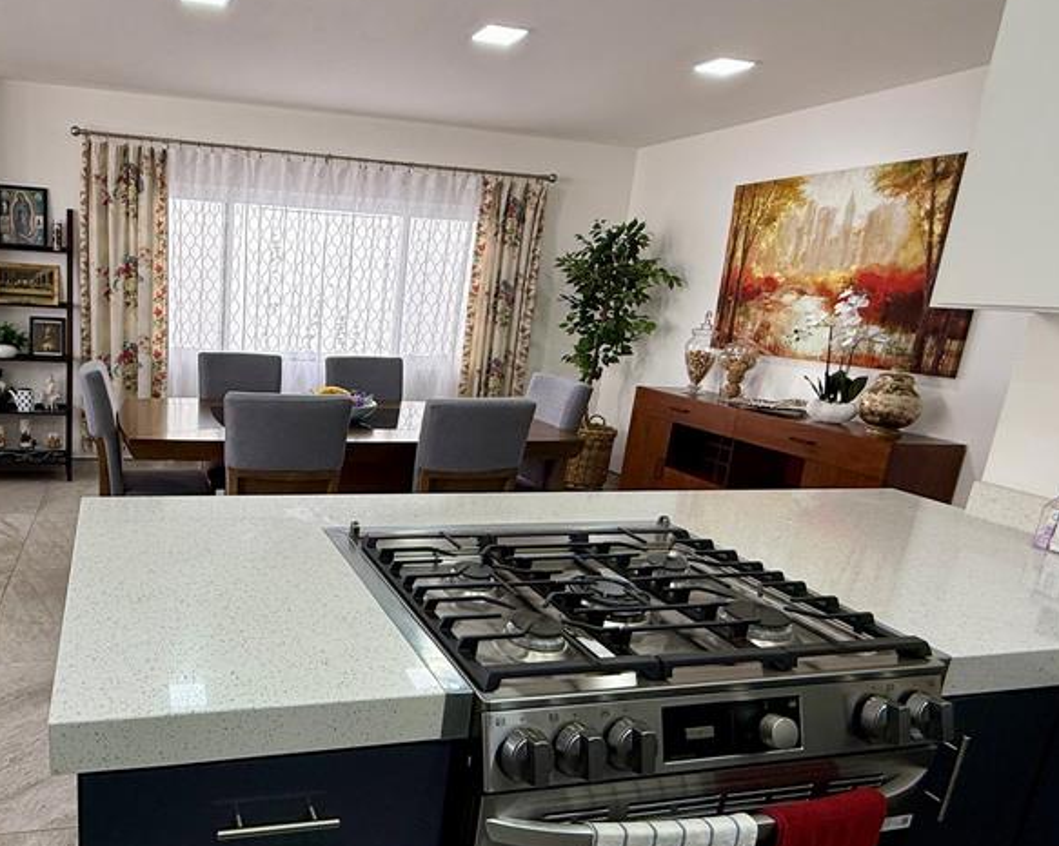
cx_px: 298
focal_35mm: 24
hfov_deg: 67.0
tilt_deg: -14.8
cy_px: 467
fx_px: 752
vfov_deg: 58.6
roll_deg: -3.6
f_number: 2.2
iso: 100
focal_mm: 2.22
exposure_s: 1/99
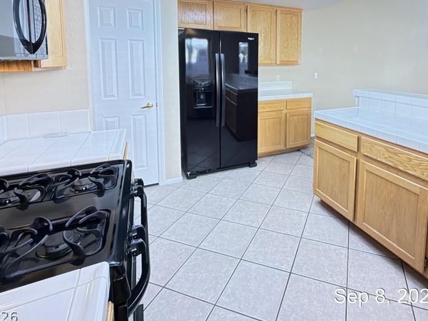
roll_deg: -0.6
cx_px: 269
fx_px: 260
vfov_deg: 60.5
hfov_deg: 77.5
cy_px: 86
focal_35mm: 21
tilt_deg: -5.9
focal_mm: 2.22
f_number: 2.2
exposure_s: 1/60
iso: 500
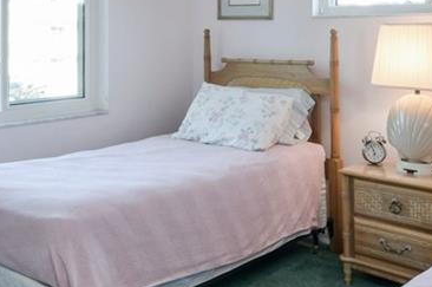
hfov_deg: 46.4
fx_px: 503
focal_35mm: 42
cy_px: 30
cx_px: 203
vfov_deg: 30.4
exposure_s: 1/6
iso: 200
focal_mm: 10
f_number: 11
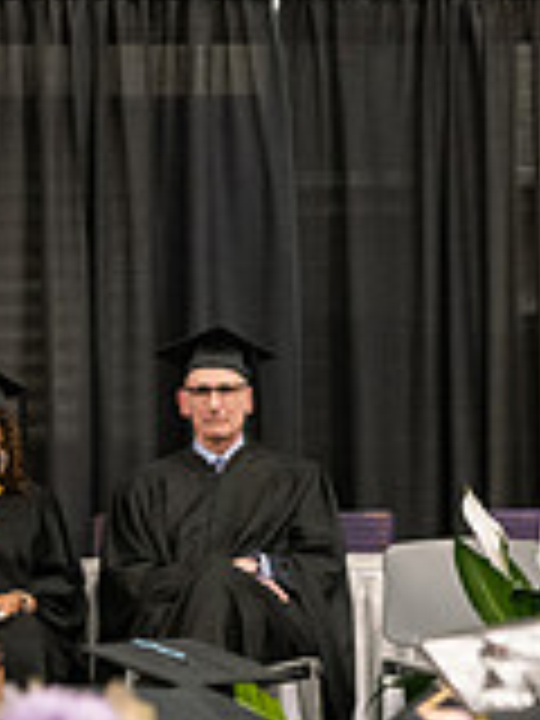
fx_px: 7113
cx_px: 626
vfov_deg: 5.8
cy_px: 340
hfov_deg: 4.3
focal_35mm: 342
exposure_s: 1/200
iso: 3200
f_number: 3.2
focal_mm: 98
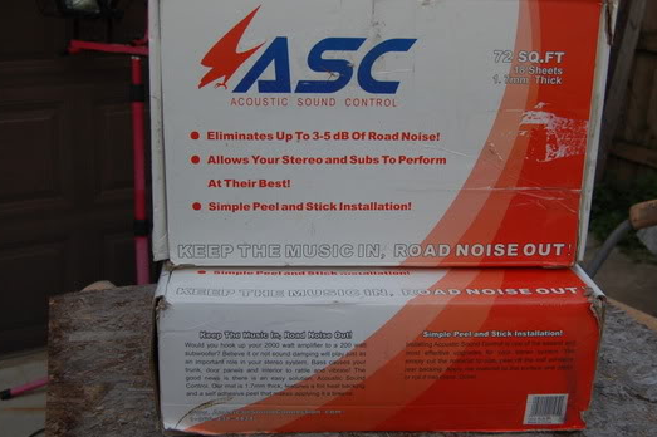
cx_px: 325
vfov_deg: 30.5
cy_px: 195
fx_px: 802
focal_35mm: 44
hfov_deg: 44.5
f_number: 5
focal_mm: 24
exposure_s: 1/100
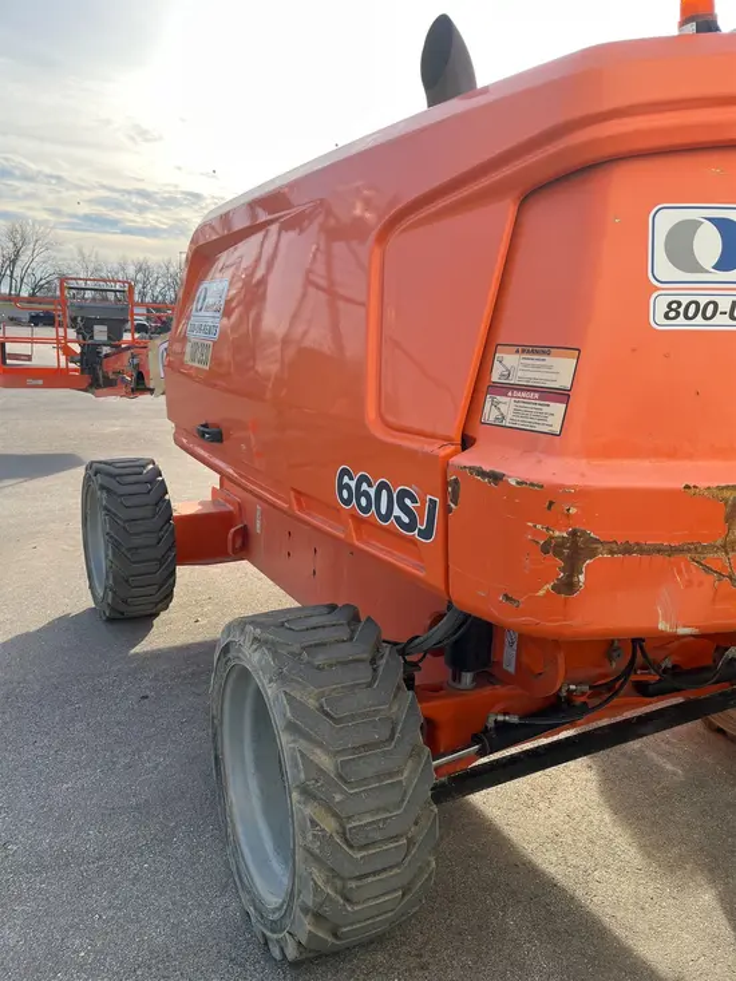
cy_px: 490
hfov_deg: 53.1
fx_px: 737
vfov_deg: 67.3
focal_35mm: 26
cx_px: 368
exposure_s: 1/858
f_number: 1.6
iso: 50
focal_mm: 5.1
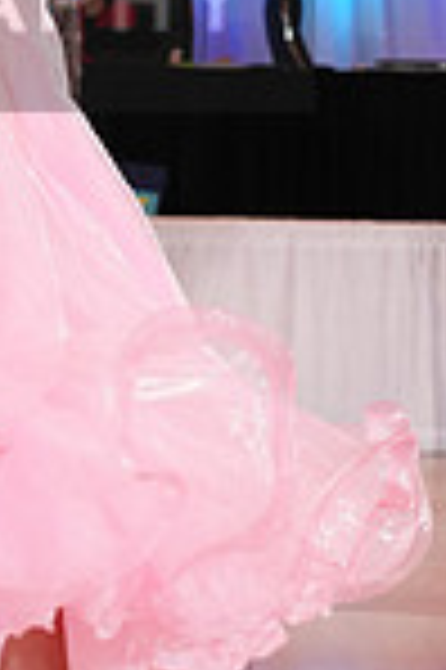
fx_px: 3408
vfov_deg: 11.1
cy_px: -36
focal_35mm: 183
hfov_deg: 7.3
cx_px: -304
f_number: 5
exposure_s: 1/160
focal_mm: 47
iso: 1250
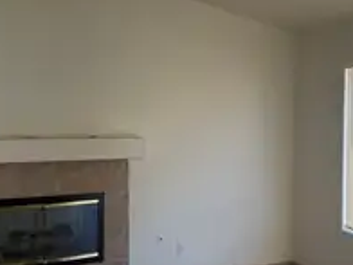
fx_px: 500
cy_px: 137
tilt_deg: -2.3
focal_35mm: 49
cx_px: 193
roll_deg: -0.3
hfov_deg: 38.9
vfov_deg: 29.7
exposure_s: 1/123
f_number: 1.78
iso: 50
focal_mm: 6.76
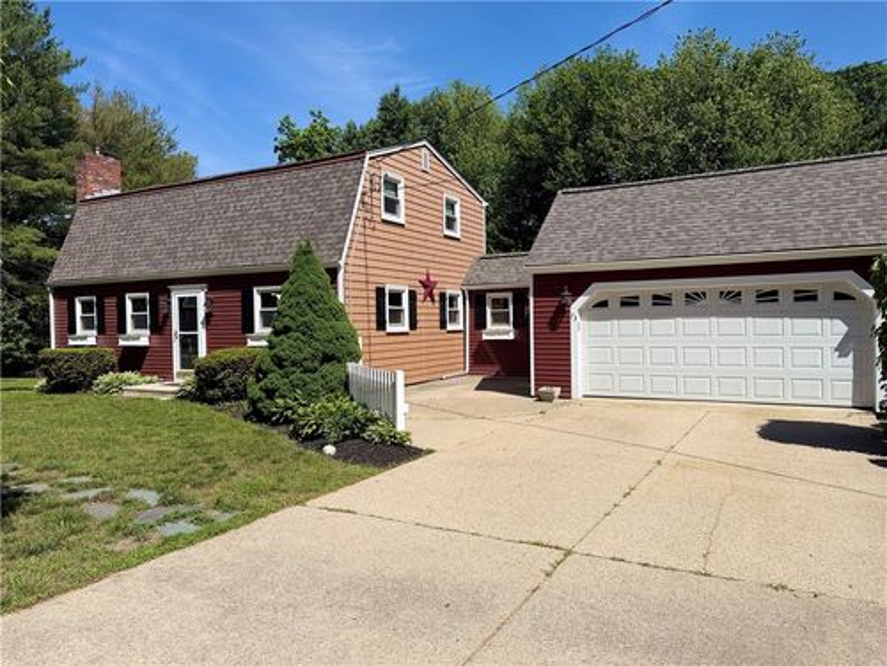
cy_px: 333
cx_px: 444
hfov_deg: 71.6
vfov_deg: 56.8
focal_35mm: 24
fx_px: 615
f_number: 1.78
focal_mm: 6.76
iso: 80
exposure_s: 1/6711
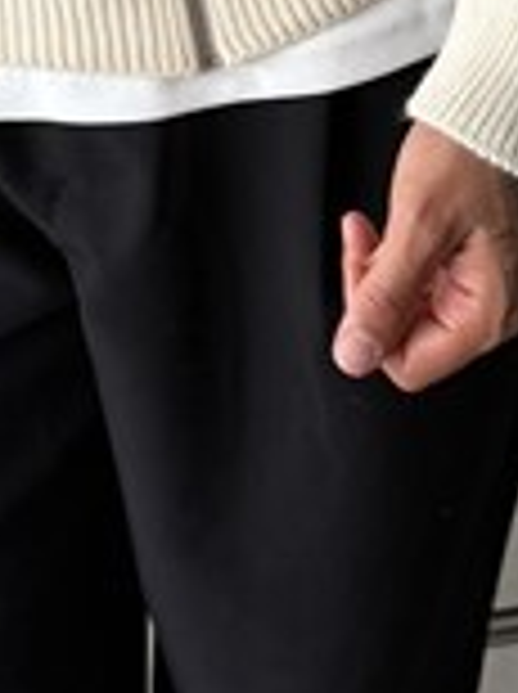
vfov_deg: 15.4
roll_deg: +1.5
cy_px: -54
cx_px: 50
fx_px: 2501
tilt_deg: -28.1
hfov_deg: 11.7
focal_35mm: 125
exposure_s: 1/121
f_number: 1.78
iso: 160
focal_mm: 6.76
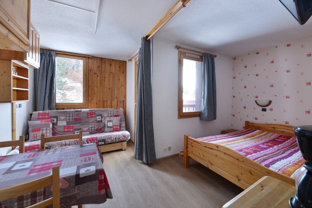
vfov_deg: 81.2
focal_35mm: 14
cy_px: 104
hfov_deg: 104.3
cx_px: 156
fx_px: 121
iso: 125
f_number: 13
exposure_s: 1/2
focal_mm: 14
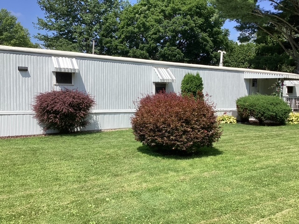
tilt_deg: -2.4
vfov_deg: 45.4
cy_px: 112
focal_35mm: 31
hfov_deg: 58.4
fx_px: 268
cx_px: 150
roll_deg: -1.2
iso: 25
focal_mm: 3.3
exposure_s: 1/1359
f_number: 2.4
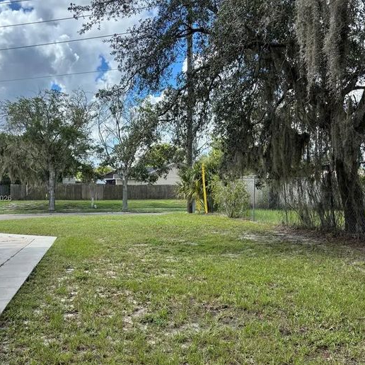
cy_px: 199
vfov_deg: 43.8
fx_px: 453
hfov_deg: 43.6
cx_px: 145
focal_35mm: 38
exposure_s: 1/1812
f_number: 1.6
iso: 50
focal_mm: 5.96
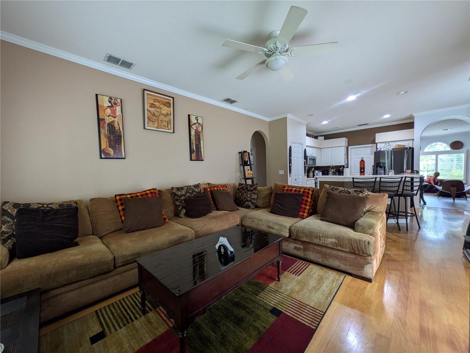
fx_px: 190
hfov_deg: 102.1
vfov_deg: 85.7
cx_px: 235
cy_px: 176
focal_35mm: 14
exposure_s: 1/30
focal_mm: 1.83
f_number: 2.2
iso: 94
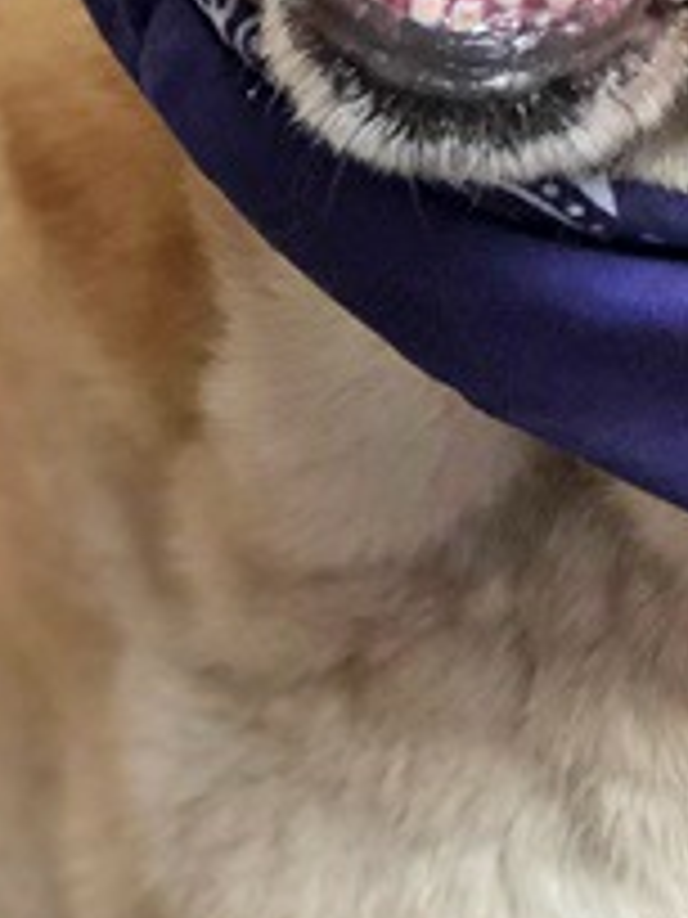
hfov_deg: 6.5
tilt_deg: -26.0
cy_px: -189
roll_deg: -1.4
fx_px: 5910
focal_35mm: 223
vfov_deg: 8.8
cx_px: 1210
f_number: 2.8
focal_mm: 6.6
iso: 100
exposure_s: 1/30
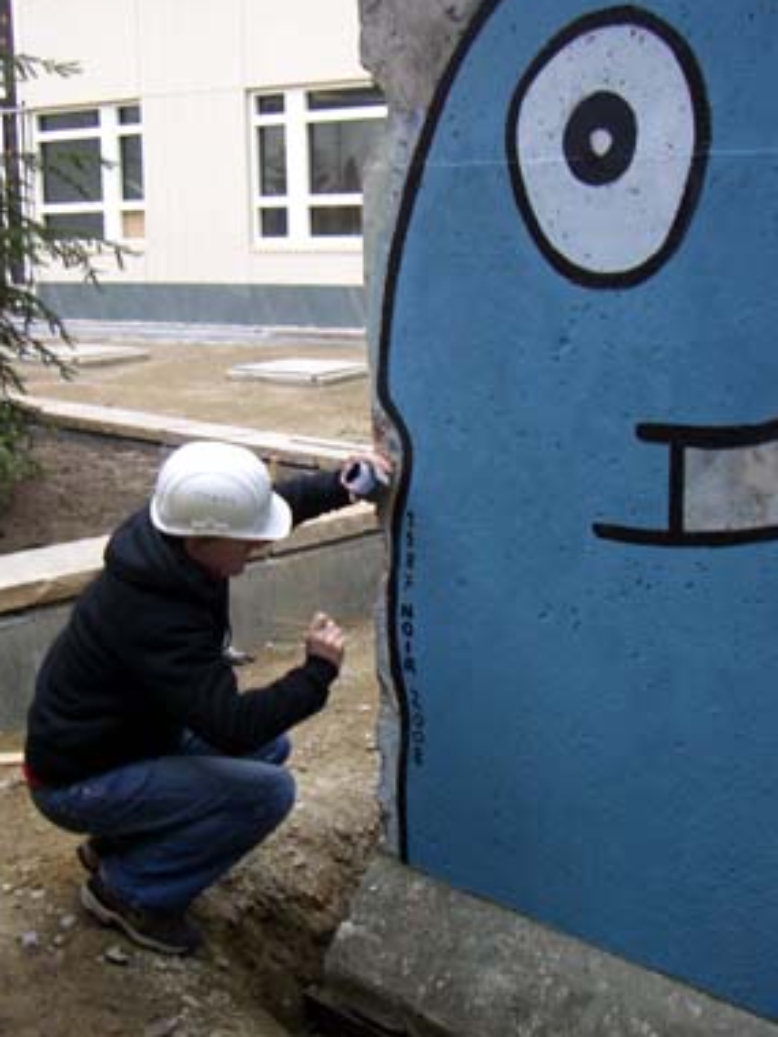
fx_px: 1199
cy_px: 516
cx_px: 379
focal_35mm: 40
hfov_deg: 36.0
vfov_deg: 46.8
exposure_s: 1/125
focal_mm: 6.2
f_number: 2.7
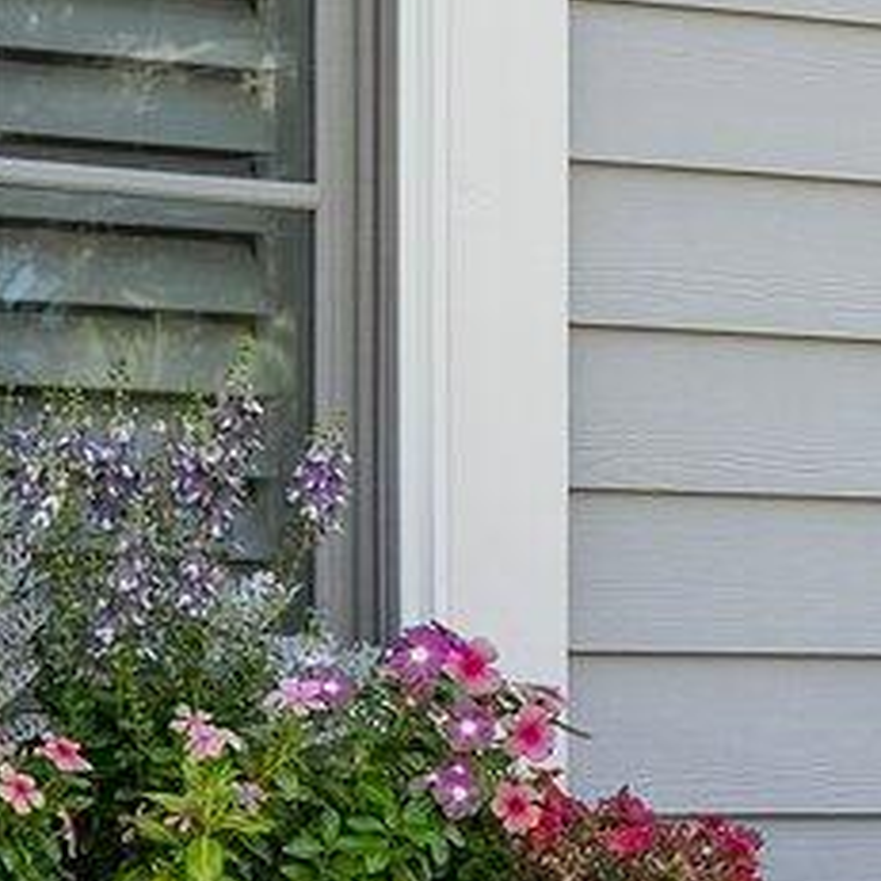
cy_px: 1013
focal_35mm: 211
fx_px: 6076
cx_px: 286
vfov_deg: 8.2
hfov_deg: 8.3
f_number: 5
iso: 160
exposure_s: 1/250
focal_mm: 28
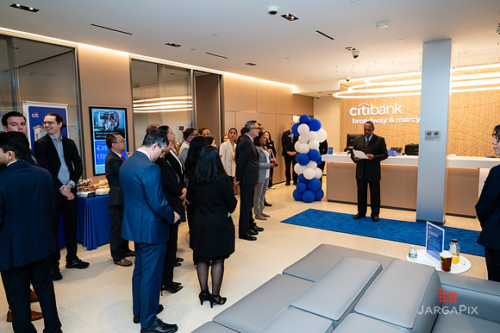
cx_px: 250
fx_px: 335
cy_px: 166
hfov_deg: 73.5
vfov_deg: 52.9
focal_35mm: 24
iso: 400
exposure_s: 1/160
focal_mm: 24
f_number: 4
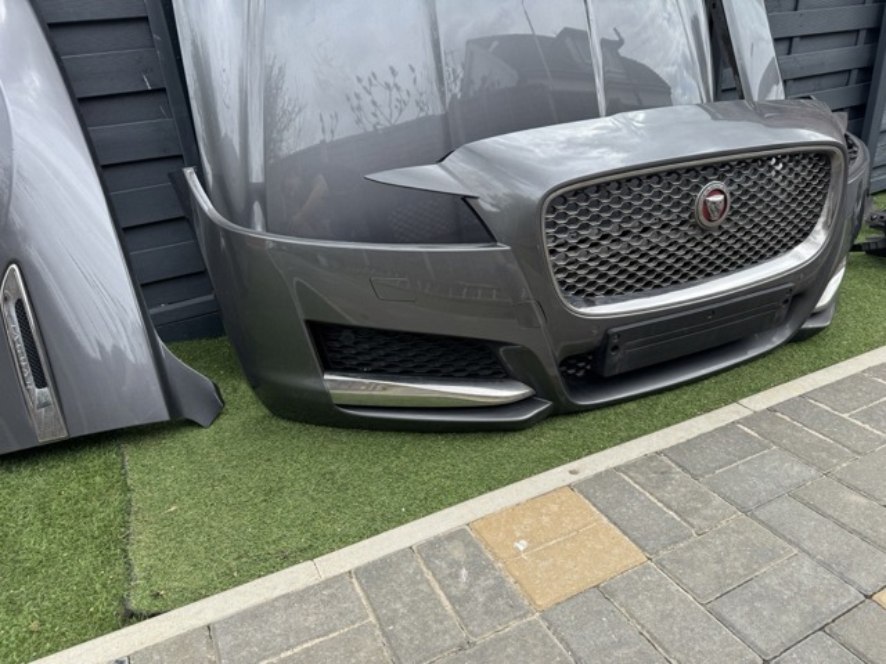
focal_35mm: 24
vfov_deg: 56.8
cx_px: 443
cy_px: 332
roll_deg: +6.8
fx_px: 614
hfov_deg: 71.6
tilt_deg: -24.1
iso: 80
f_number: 1.78
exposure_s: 1/1131
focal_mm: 6.76
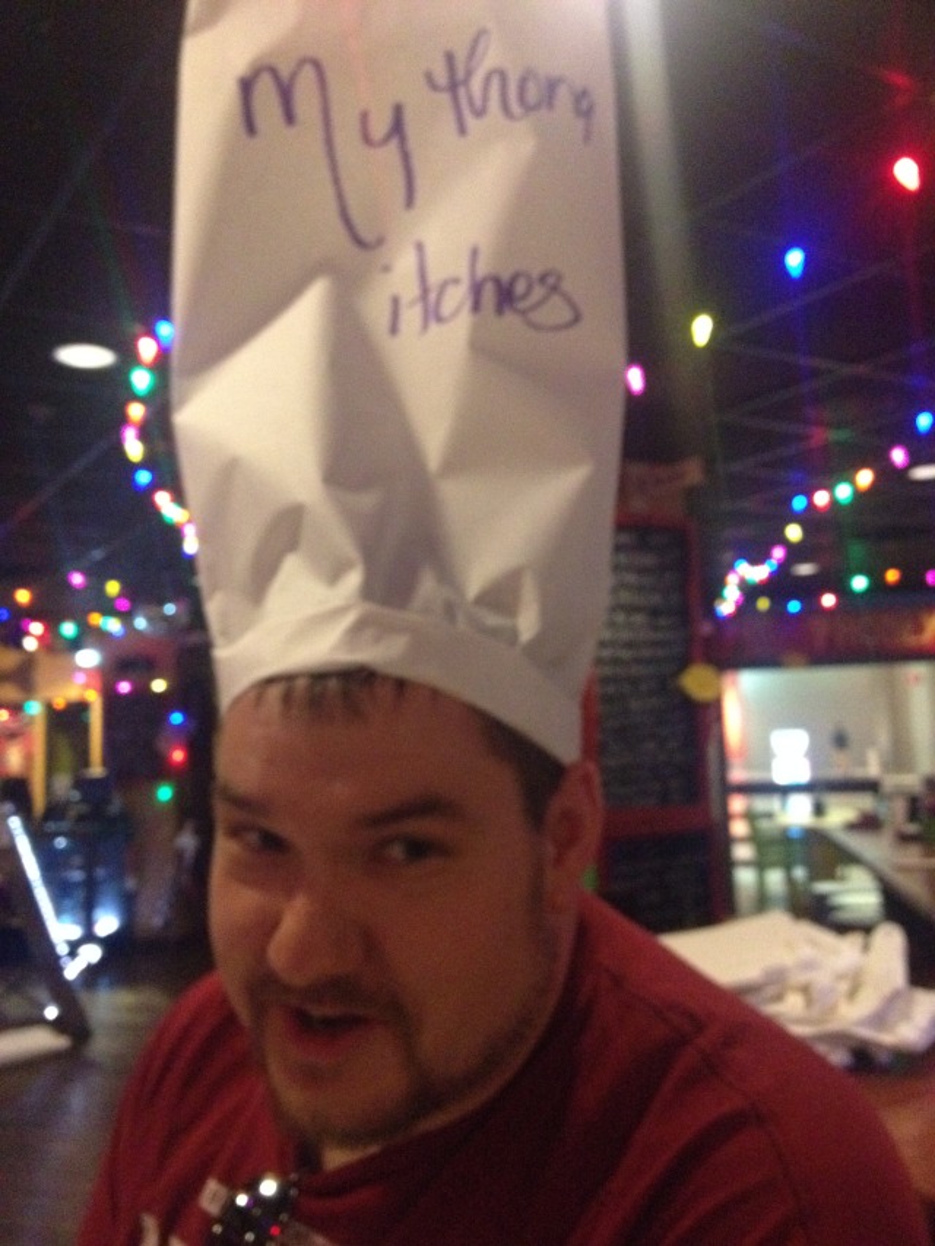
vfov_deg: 52.6
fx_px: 1260
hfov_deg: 40.7
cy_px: 623
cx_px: 468
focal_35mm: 35
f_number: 2.4
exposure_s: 1/15
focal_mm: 4.28
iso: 800
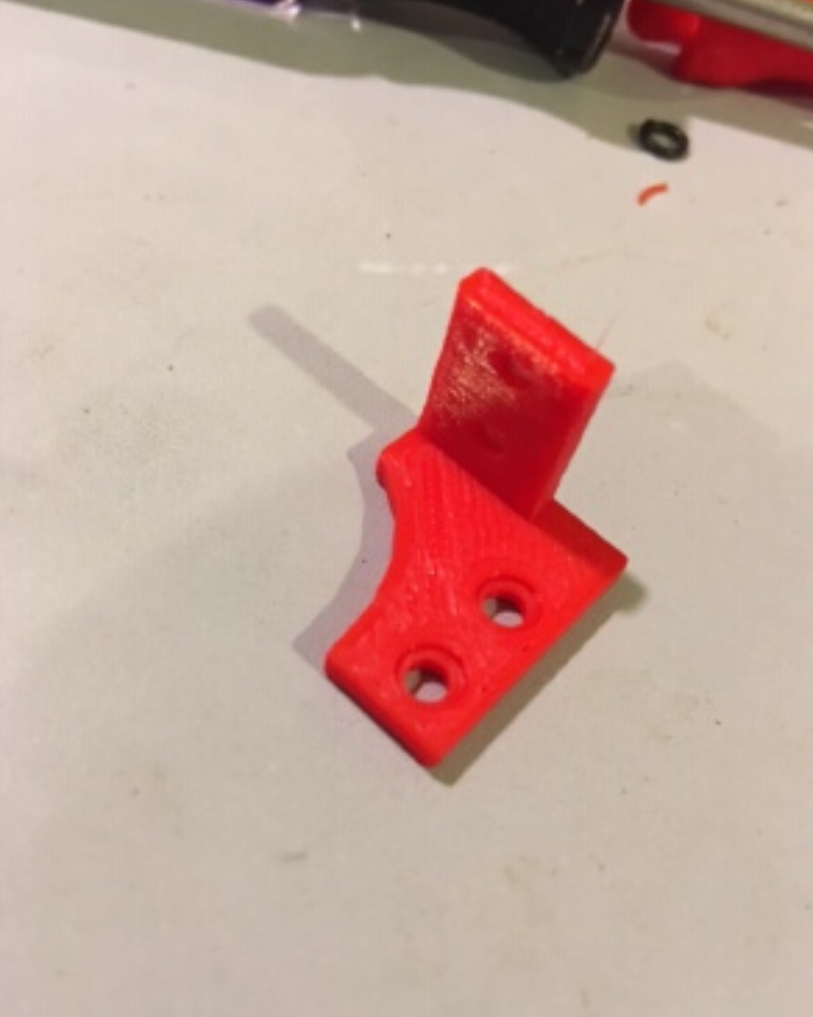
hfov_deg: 47.1
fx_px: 932
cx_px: 409
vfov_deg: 57.1
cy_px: 549
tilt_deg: -52.5
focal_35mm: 31
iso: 80
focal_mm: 4.15
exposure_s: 1/15
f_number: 2.2
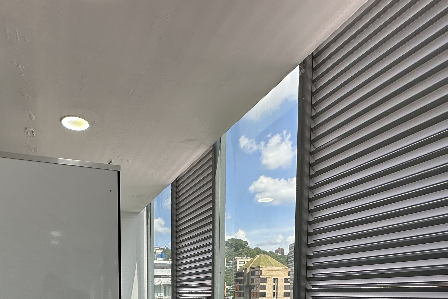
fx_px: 348
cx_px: 169
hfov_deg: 64.6
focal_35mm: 28
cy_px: 321
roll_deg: -0.2
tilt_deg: -4.2
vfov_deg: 39.0
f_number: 2.2
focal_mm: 2.22
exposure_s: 1/348
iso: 40
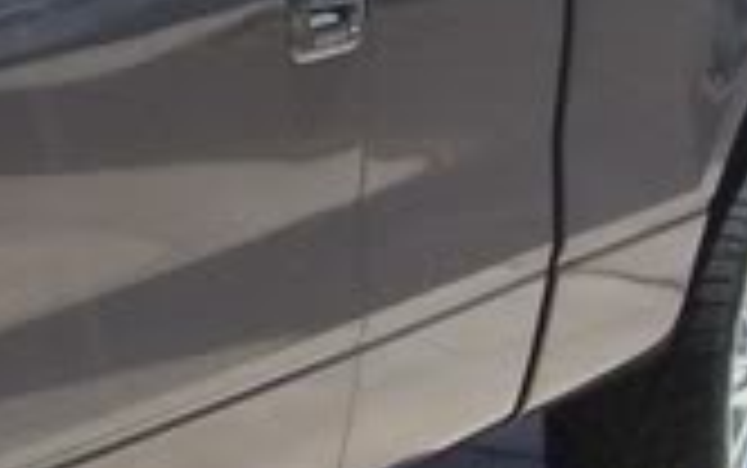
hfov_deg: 10.1
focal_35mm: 194
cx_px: -693
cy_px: 371
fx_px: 3952
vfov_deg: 6.8
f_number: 4.8
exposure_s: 1/350
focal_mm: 8
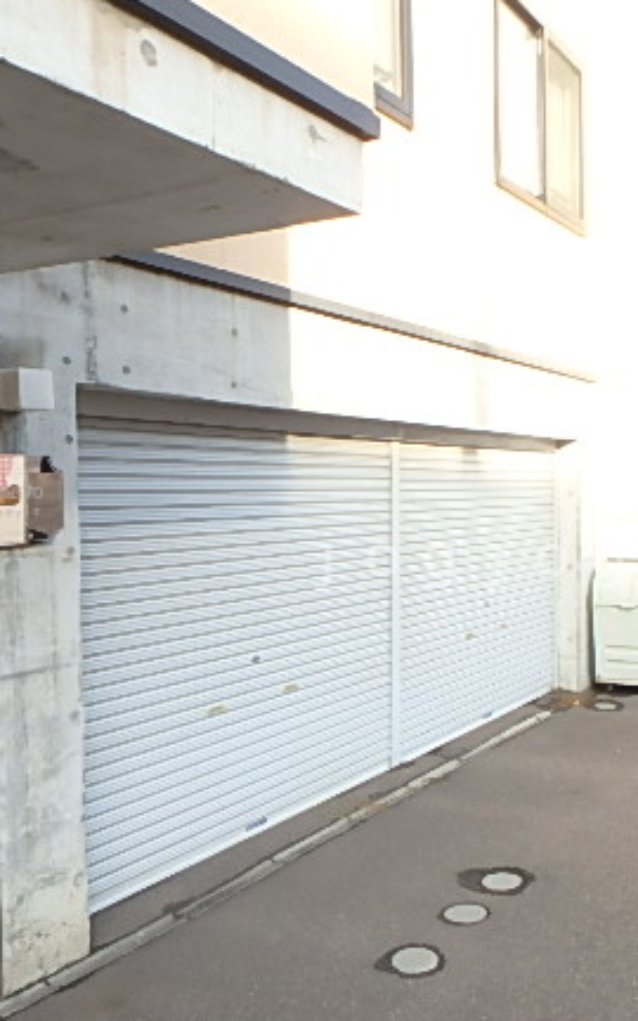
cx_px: 475
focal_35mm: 33
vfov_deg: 58.0
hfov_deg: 37.4
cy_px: 560
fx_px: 918
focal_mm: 3.7
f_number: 3.5
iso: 125
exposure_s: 1/125
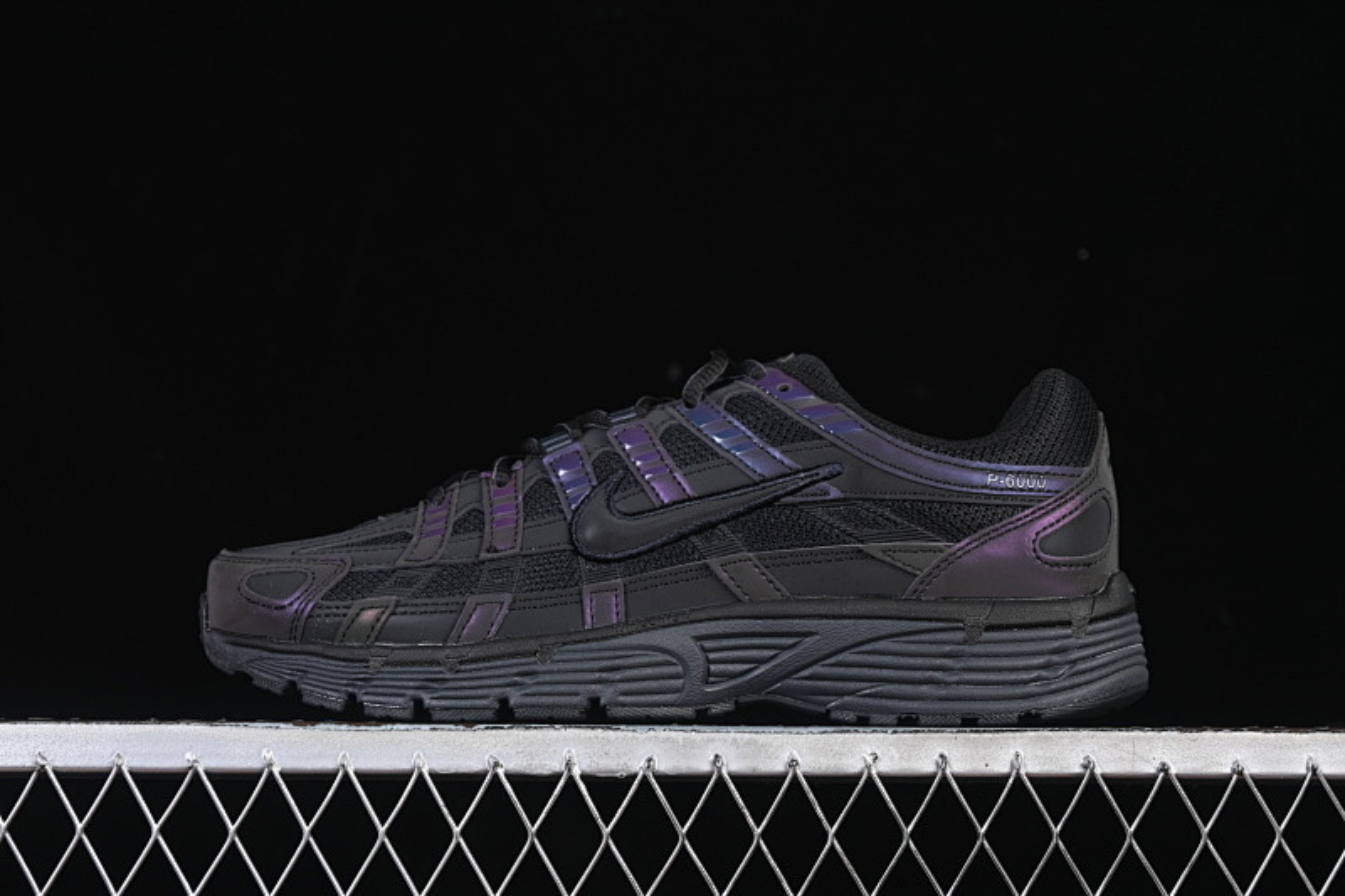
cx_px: 672
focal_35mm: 75
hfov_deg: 27.0
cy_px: 448
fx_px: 2801
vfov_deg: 18.2
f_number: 6.3
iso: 160
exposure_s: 1/60
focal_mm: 50
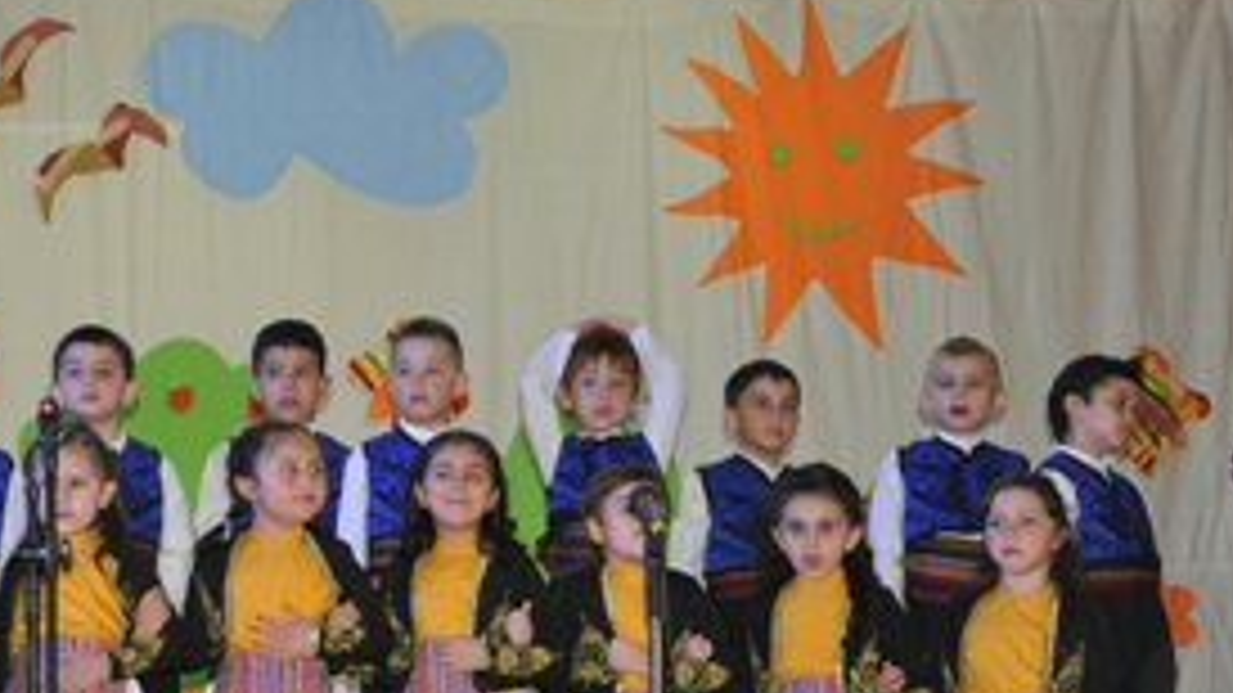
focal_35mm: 90
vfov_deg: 13.4
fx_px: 2937
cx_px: 292
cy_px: 531
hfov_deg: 23.4
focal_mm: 35
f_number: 4.5
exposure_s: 1/60
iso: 800
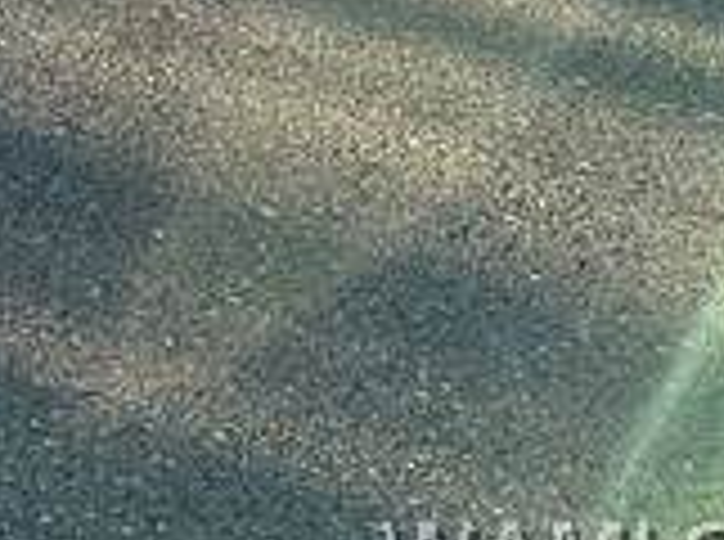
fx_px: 3193
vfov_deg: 8.2
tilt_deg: -3.6
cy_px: -1094
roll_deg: +1.3
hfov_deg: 9.6
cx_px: -1533
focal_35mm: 153
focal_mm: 6.86
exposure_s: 1/1144
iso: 80
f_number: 1.78
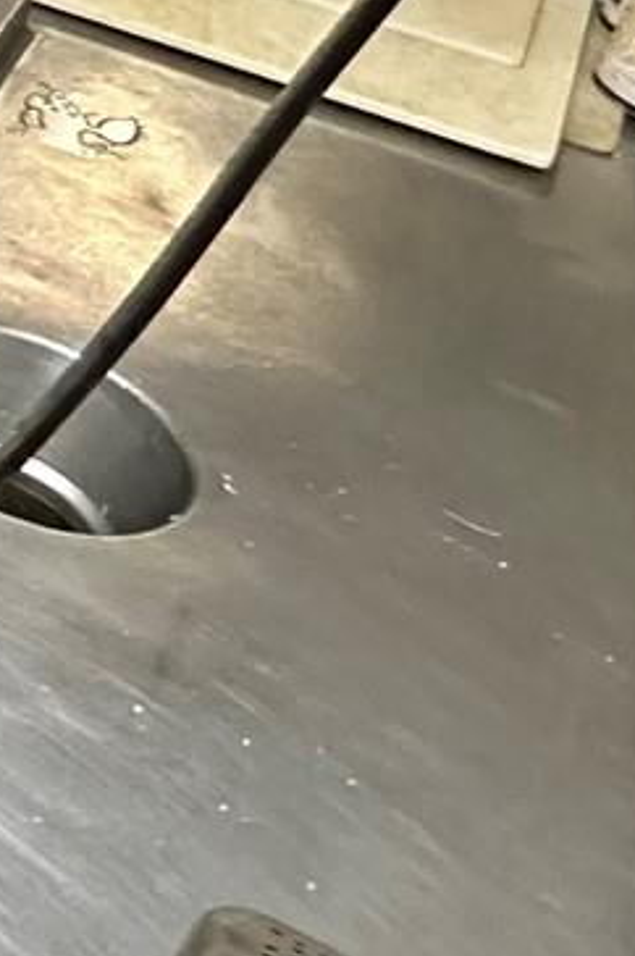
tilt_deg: -25.4
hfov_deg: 11.4
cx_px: -1173
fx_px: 2174
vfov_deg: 22.6
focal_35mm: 82
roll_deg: -1.9
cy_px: -221
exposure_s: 1/60
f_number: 2.2
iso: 800
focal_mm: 2.22
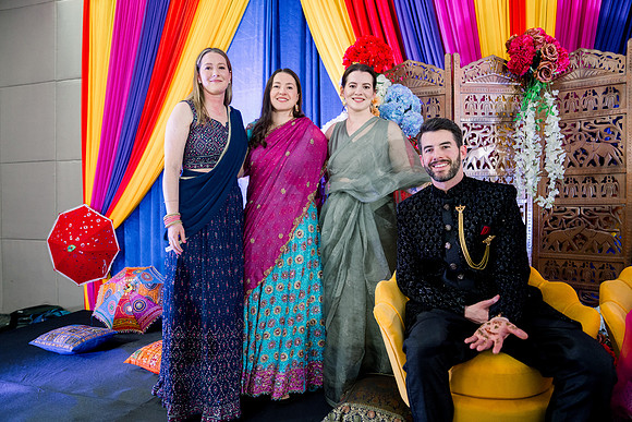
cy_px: 211
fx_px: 421
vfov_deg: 53.2
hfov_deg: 73.7
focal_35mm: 24
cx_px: 316
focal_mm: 24
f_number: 2.8
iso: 1250
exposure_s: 1/125
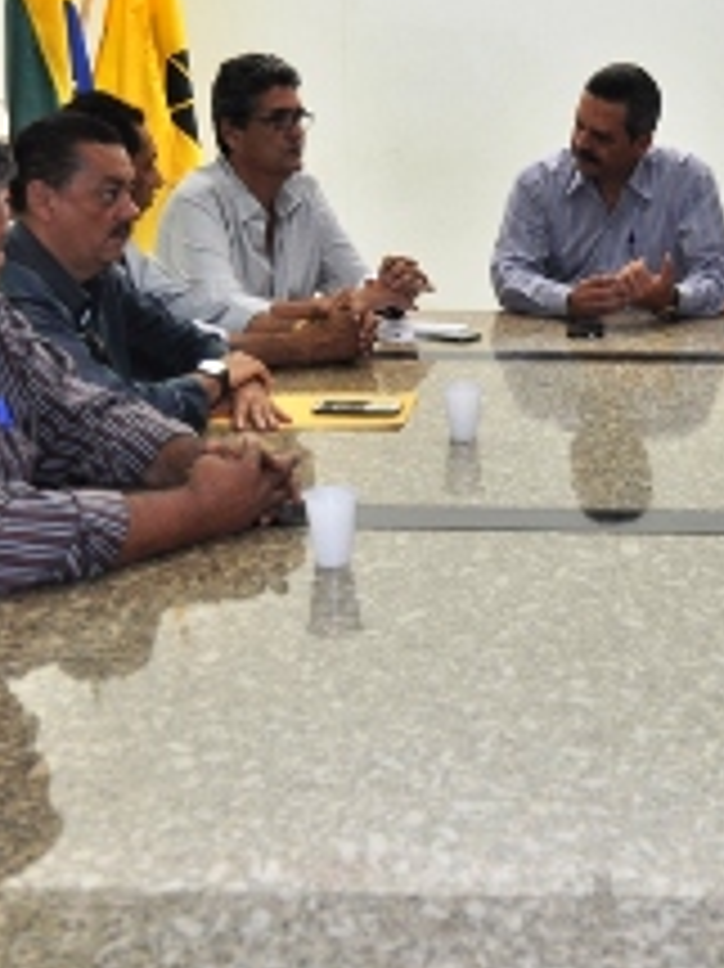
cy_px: 500
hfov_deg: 25.5
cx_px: 481
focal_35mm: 57
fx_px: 1591
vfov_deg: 33.8
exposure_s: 1/60
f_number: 4
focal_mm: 19
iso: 320
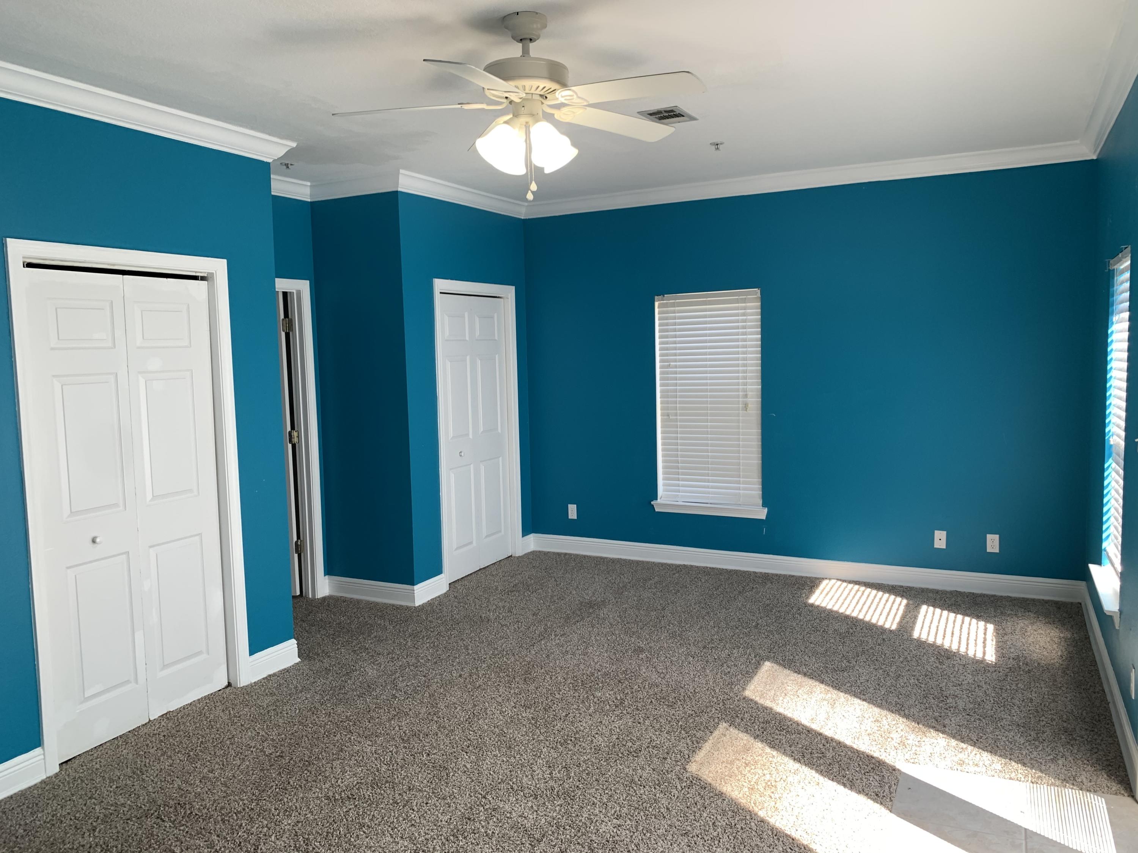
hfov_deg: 67.3
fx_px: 855
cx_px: 569
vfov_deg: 53.1
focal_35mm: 26
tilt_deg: -3.1
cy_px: 426
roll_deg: +1.1
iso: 50
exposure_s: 1/120
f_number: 1.8
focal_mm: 4.25
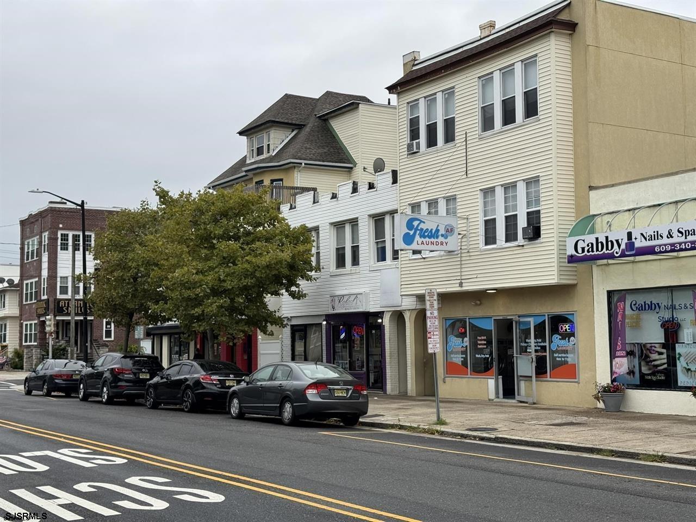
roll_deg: +0.2
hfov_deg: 39.7
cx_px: 348
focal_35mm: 48
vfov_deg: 30.3
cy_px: 261
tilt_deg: +4.5
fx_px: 965
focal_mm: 6.76
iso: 64
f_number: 1.78
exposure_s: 1/2833
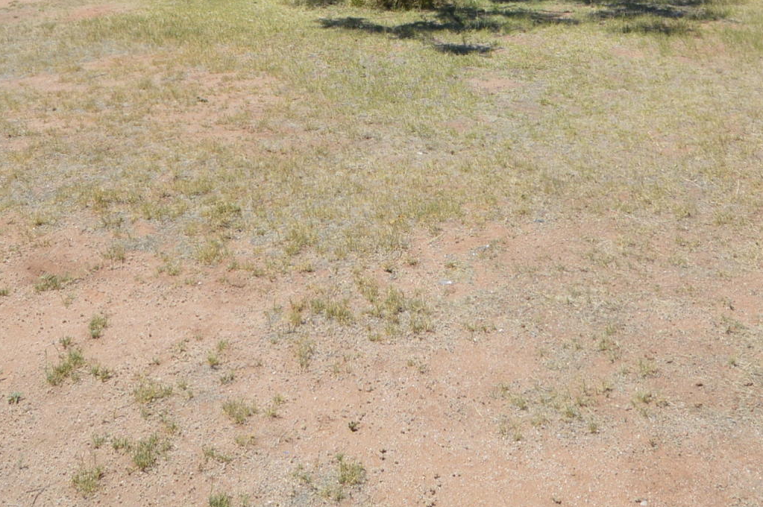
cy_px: -190
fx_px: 932
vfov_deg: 25.3
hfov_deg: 44.5
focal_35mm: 44
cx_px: 411
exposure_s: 1/250
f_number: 8
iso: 100
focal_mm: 10
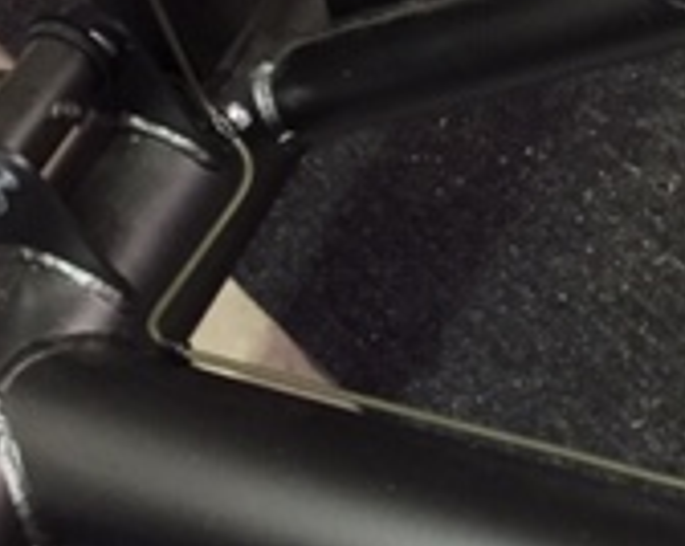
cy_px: 253
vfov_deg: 14.2
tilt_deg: -50.7
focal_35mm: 108
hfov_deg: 17.5
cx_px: 628
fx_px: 2187
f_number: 2.2
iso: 250
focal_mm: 4.15
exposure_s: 1/24
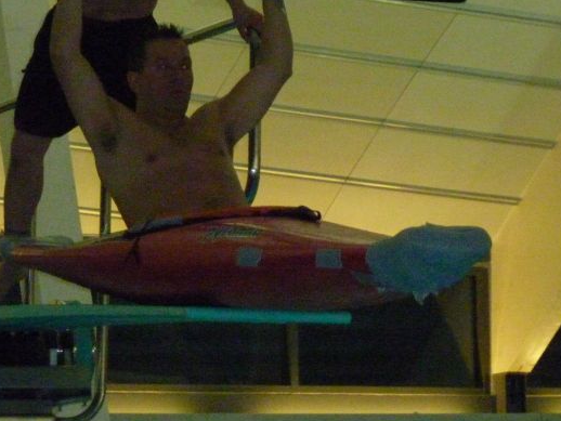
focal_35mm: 227
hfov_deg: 8.7
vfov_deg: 6.6
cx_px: 291
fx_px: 3681
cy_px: 167
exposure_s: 1/80
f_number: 4.5
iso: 1000
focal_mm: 24.1
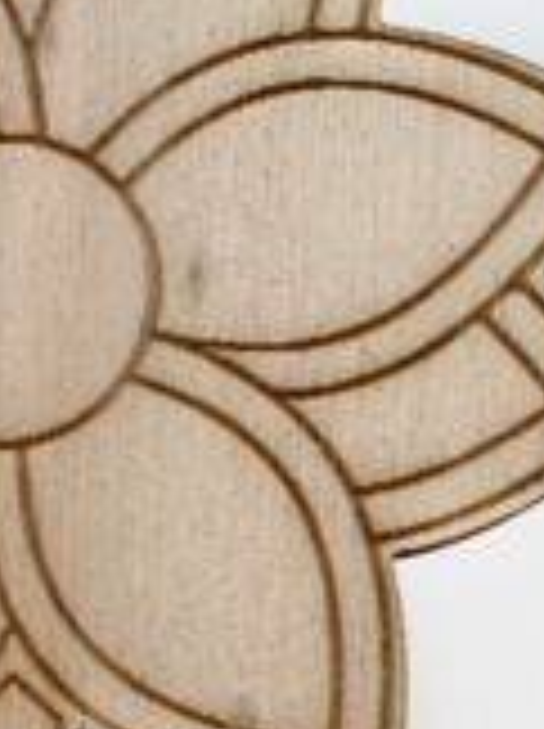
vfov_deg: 18.1
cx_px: -337
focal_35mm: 103
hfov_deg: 13.3
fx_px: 2164
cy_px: 886
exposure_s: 1/942
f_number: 1.8
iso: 32
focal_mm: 4.25
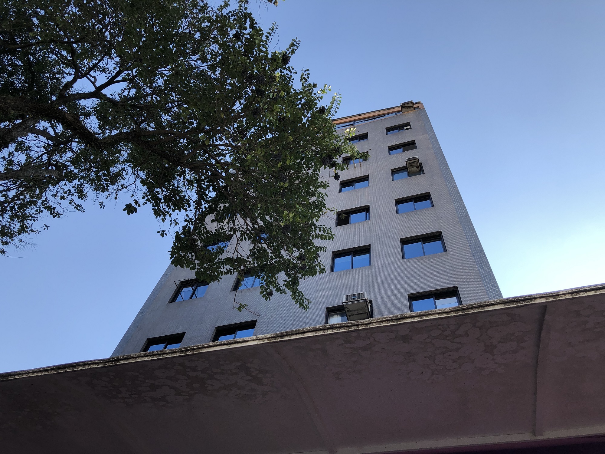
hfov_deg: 63.4
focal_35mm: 28
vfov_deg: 49.7
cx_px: 302
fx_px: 489
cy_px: 227
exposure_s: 1/534
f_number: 1.8
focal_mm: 3.99
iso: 20
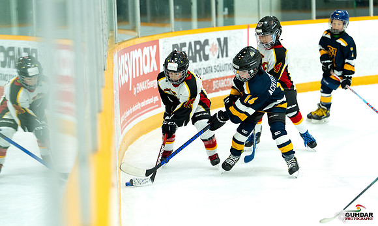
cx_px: 174
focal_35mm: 109
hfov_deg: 19.3
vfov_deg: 11.6
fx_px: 1112
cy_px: 132
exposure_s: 1/1000
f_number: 2.2
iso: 2000
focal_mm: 96
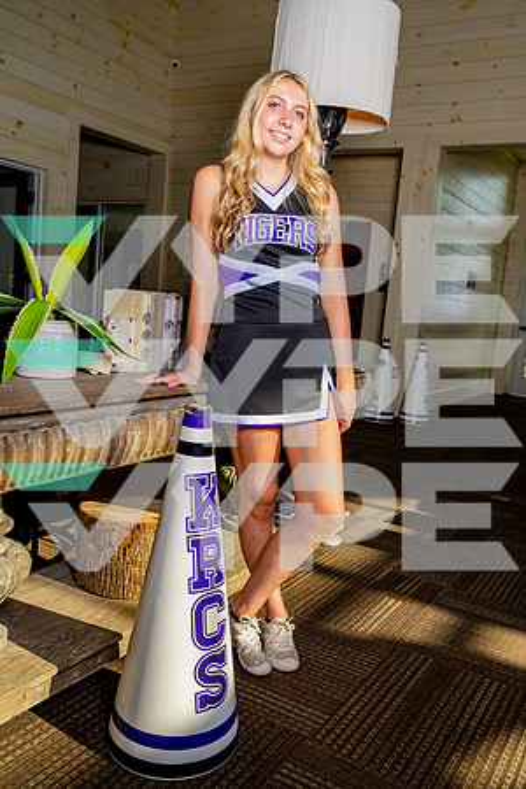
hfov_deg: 42.3
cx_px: 263
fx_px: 679
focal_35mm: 31
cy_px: 394
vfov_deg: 60.3
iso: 200
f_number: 5.6
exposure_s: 1/250
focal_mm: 31
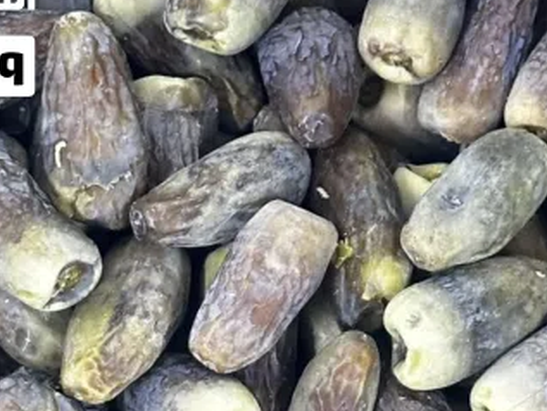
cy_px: 345
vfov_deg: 15.1
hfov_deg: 20.2
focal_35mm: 97
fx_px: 1533
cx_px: 295
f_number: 1.78
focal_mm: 6.86
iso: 500
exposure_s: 1/33
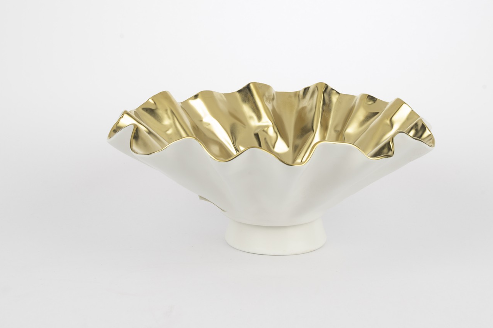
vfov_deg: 17.9
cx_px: 289
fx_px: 1040
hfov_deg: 26.6
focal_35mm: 76
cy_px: 125
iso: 100
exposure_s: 1/100
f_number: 20
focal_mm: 40
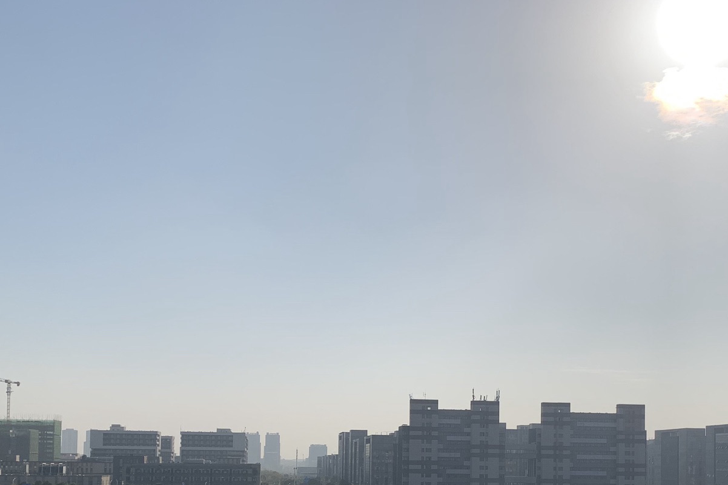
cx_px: 446
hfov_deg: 43.3
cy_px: 444
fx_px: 910
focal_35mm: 45
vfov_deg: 28.6
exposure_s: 1/10526
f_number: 1.8
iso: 25
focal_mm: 4.25
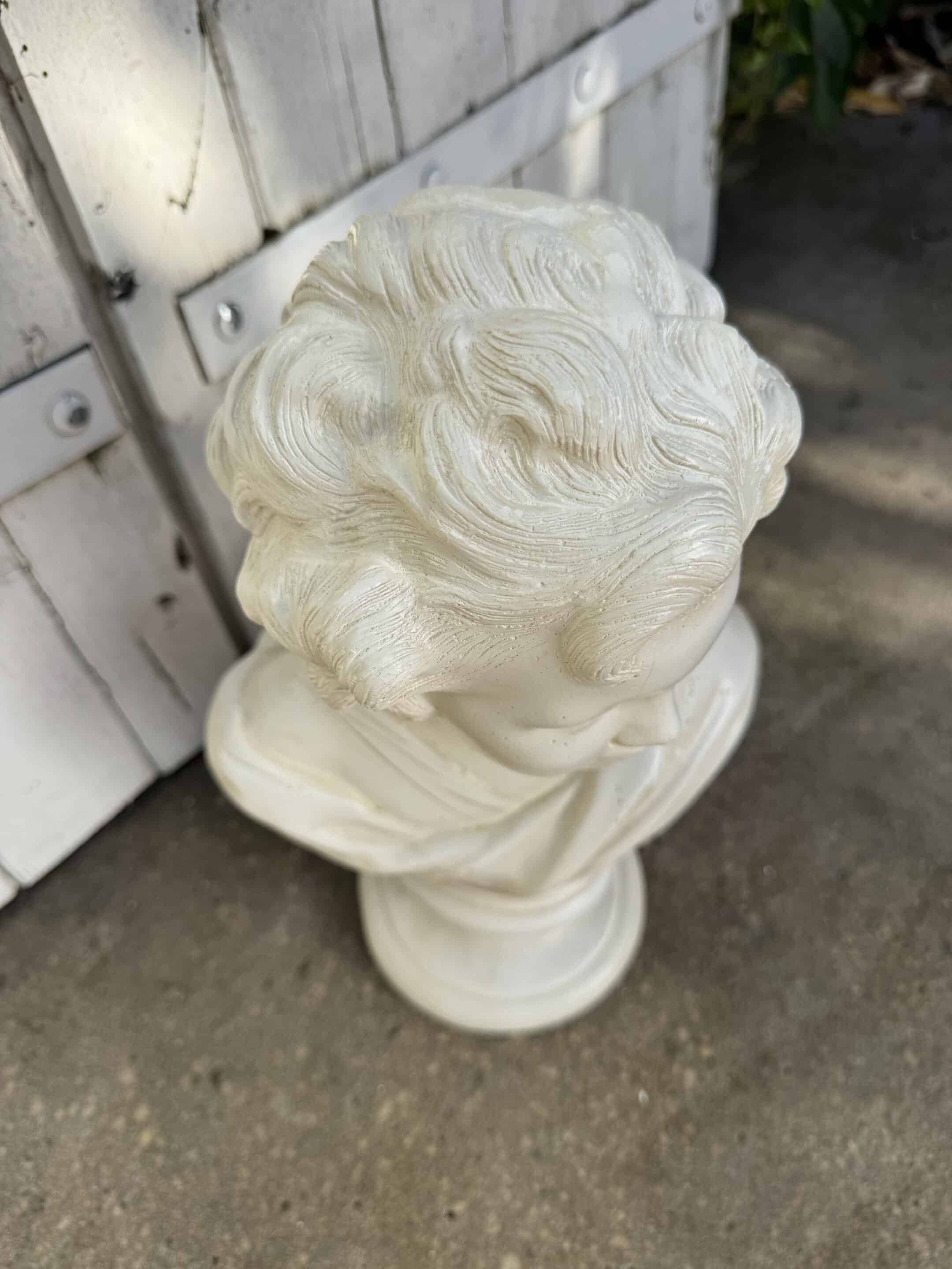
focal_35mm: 24
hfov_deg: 56.8
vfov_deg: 71.6
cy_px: 634
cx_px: 476
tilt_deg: -55.3
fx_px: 880
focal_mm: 6.76
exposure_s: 1/2105
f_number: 1.78
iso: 80
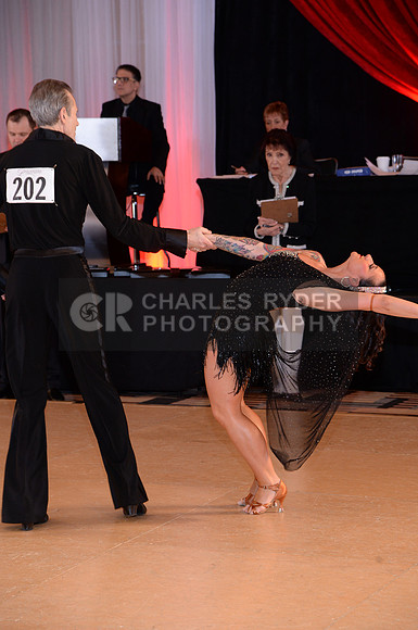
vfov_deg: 17.1
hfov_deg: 11.4
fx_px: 2096
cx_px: 209
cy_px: 315
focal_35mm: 120
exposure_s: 1/200
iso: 1600
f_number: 5.6
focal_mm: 120
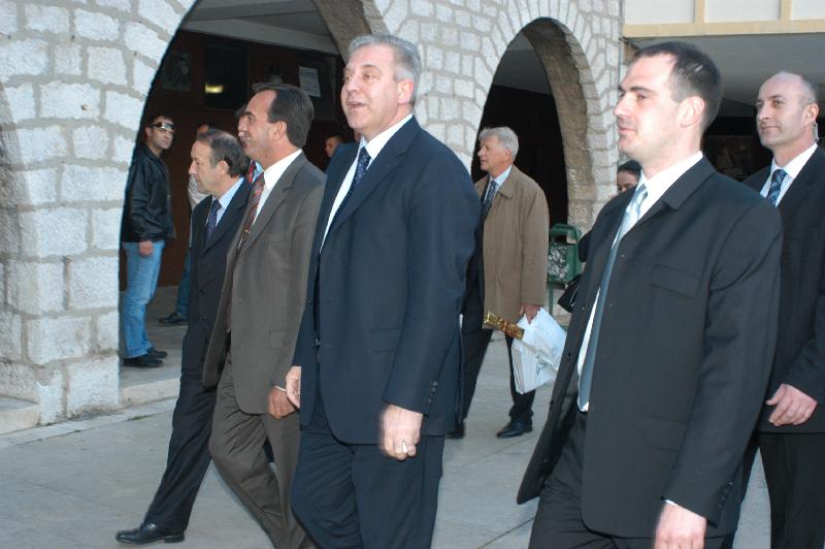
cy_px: 274
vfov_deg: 28.9
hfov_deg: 42.4
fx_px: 1065
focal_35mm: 46
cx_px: 412
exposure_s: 1/80
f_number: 5.6
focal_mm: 31
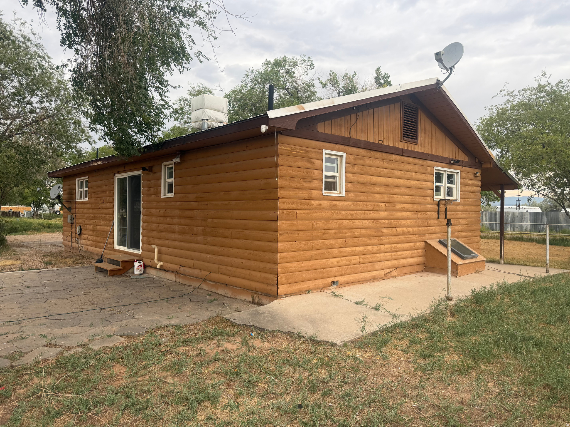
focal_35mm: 24
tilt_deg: -0.5
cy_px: 214
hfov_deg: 71.6
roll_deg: +0.5
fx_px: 395
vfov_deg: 56.8
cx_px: 285
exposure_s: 1/121
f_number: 1.78
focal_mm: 6.76
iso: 80
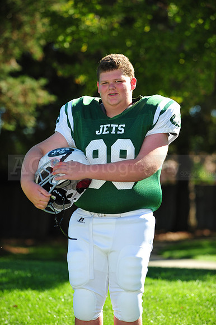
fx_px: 1487
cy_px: 162
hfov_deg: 8.3
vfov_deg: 12.5
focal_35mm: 165
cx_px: 108
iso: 400
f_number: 4.5
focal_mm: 165
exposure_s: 1/1250
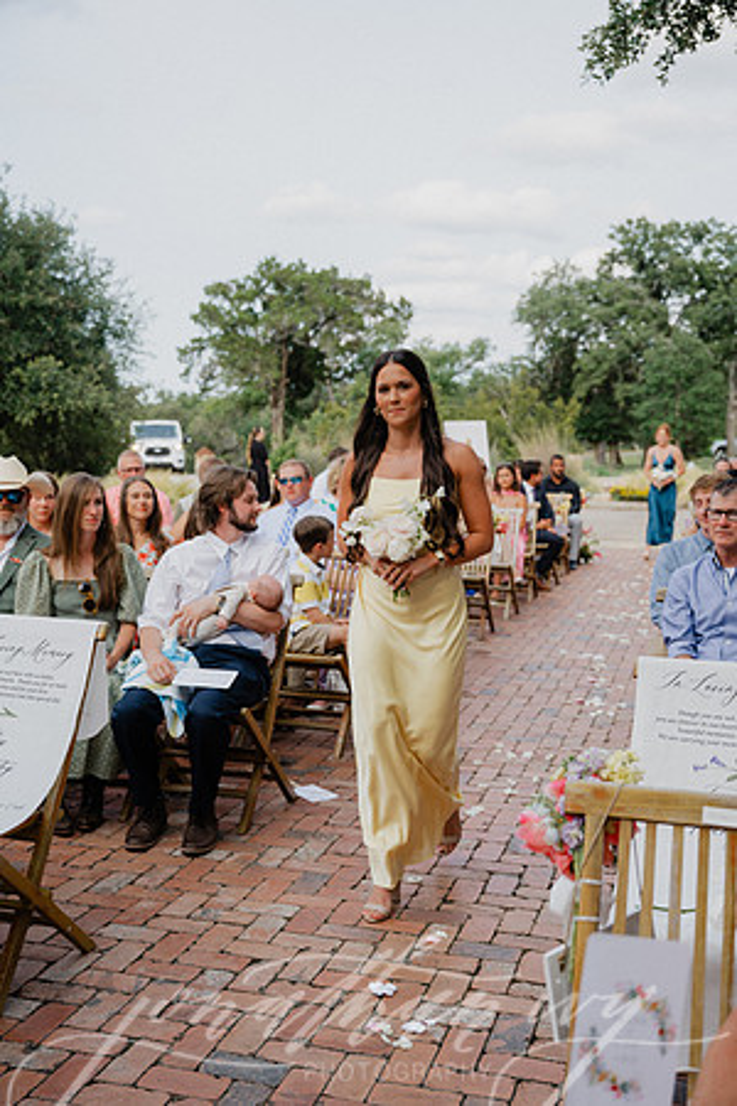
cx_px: 368
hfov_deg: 35.1
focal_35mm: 38
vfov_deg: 50.7
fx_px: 1167
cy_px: 553
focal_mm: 38
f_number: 3.5
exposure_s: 1/500
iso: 100
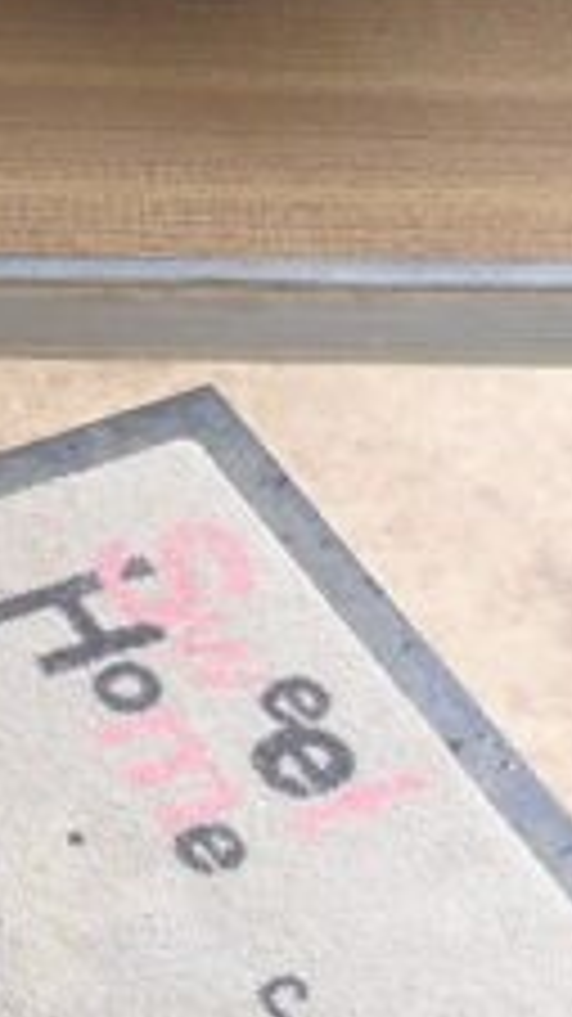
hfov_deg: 6.9
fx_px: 4560
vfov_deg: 12.4
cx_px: -599
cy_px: -243
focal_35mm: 169
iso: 80
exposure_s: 1/45
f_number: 2.8
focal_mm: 6.2
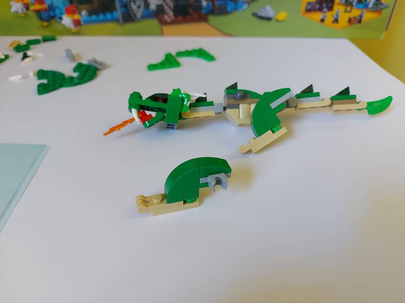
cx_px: 202
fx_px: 281
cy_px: 152
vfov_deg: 56.8
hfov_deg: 71.6
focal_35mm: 24
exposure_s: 1/50
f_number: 1.8
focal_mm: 5.23
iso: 250
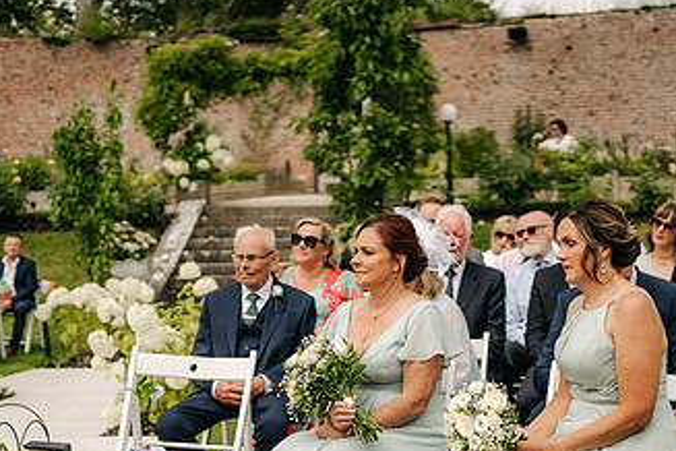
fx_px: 1164
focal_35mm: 62
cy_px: 320
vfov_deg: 21.8
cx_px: 418
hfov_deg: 32.2
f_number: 1.4
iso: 100
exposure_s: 1/8000
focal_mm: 35
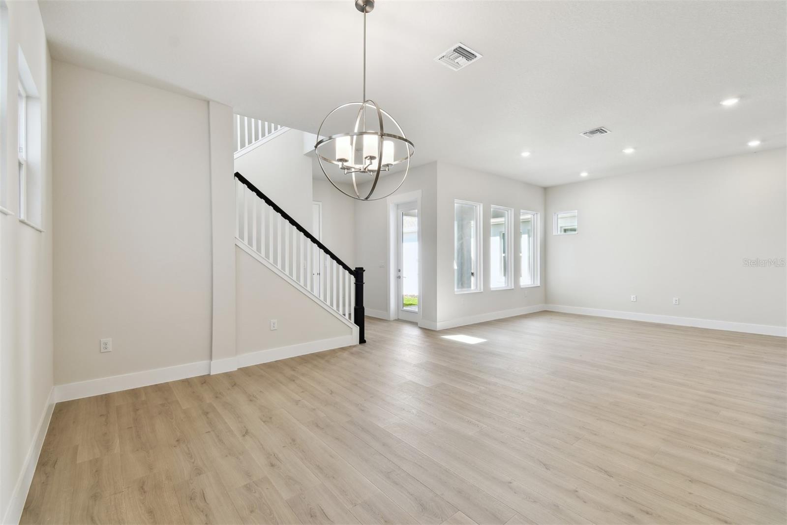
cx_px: 394
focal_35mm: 15
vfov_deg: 77.3
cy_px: 262
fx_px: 328
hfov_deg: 100.4
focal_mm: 10
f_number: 7.1
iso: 100
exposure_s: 1/10
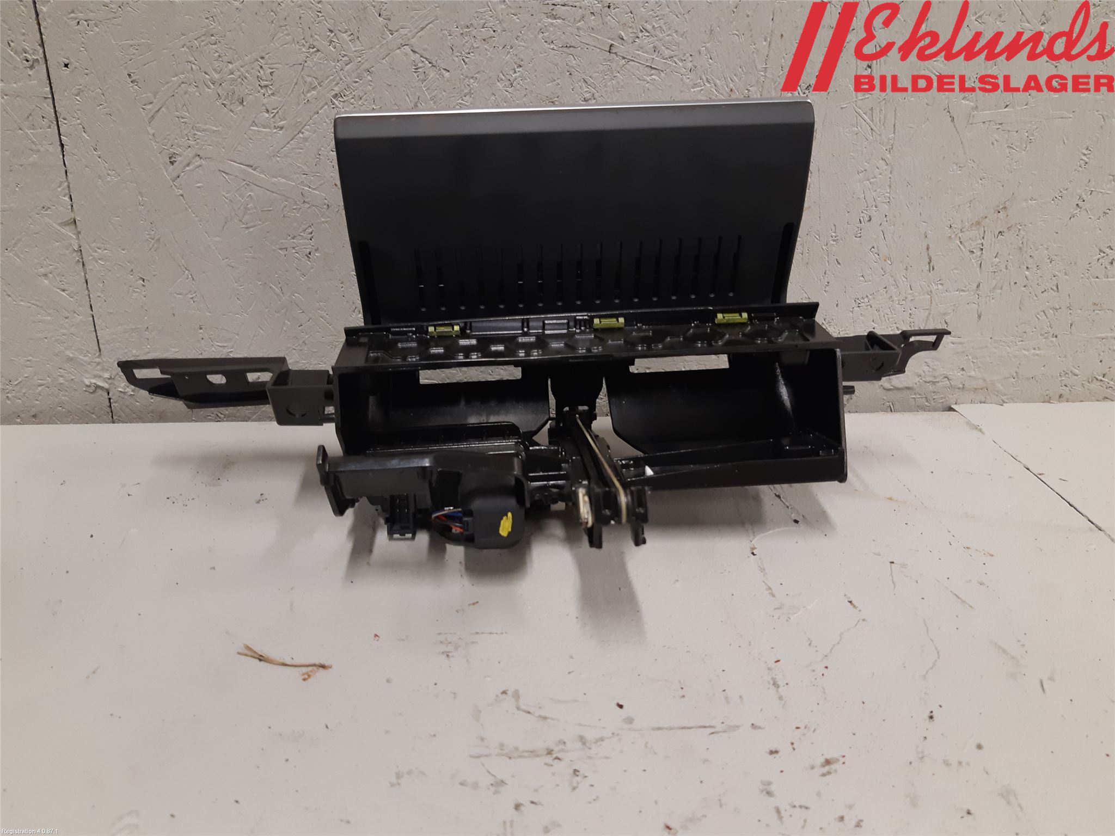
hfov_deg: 67.3
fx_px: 837
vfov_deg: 53.1
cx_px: 558
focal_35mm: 26
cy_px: 418
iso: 160
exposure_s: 1/50
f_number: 1.7
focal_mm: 3.93
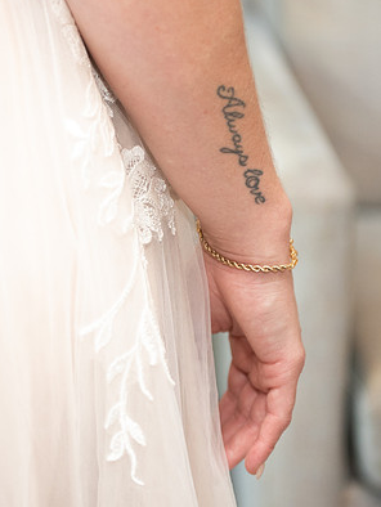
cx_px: -10
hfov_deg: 11.8
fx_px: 1818
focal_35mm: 124
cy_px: 239
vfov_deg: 15.9
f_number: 2.8
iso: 1000
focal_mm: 70
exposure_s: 1/80
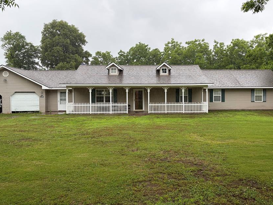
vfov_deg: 44.2
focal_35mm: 32
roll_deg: +1.2
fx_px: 252
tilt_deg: +0.5
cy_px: 103
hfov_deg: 56.6
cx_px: 155
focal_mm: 5.96
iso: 64
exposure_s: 1/121
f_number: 1.6
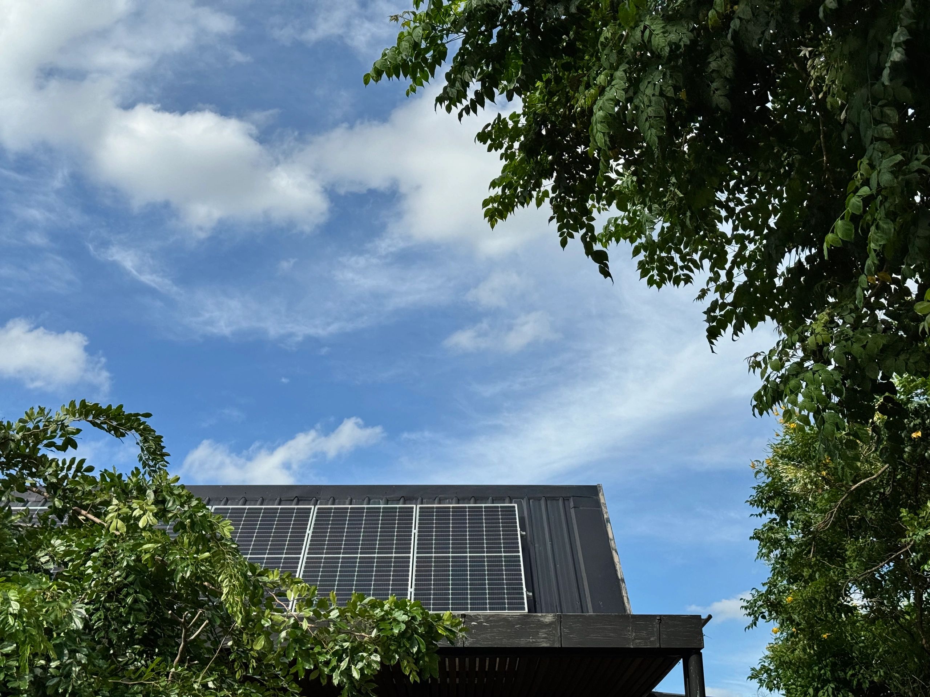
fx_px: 1290
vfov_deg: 30.3
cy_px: 348
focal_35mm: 48
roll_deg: -0.4
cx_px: 465
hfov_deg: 39.7
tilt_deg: +24.9
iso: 64
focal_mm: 6.76
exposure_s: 1/7092
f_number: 1.78
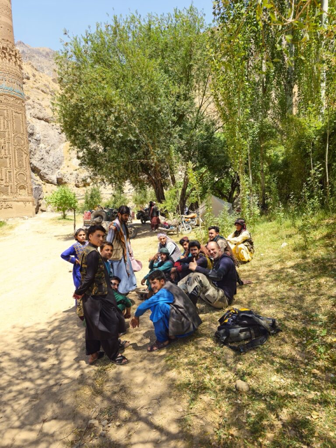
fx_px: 298
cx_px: 168
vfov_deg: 73.9
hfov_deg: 58.9
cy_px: 224
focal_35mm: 23
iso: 10
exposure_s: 1/235
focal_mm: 6.3
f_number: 1.7
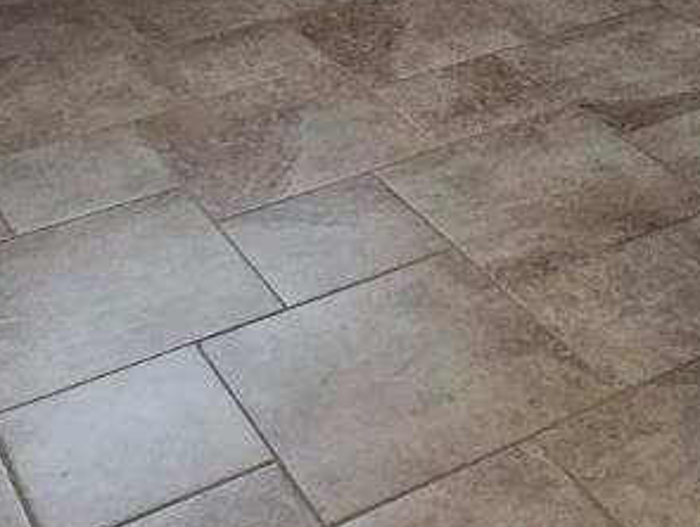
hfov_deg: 29.0
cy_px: -310
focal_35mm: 66
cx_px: 503
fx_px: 1336
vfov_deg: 19.0
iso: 500
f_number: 2.2
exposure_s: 1/60
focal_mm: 2.2
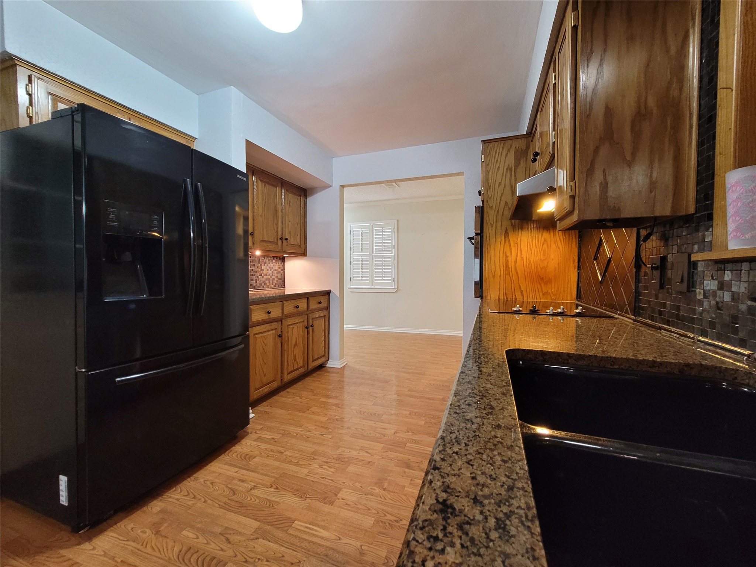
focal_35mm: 13
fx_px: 284
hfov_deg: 106.2
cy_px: 284
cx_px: 378
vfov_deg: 89.9
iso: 400
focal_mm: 2.2
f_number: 2.2
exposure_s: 1/30
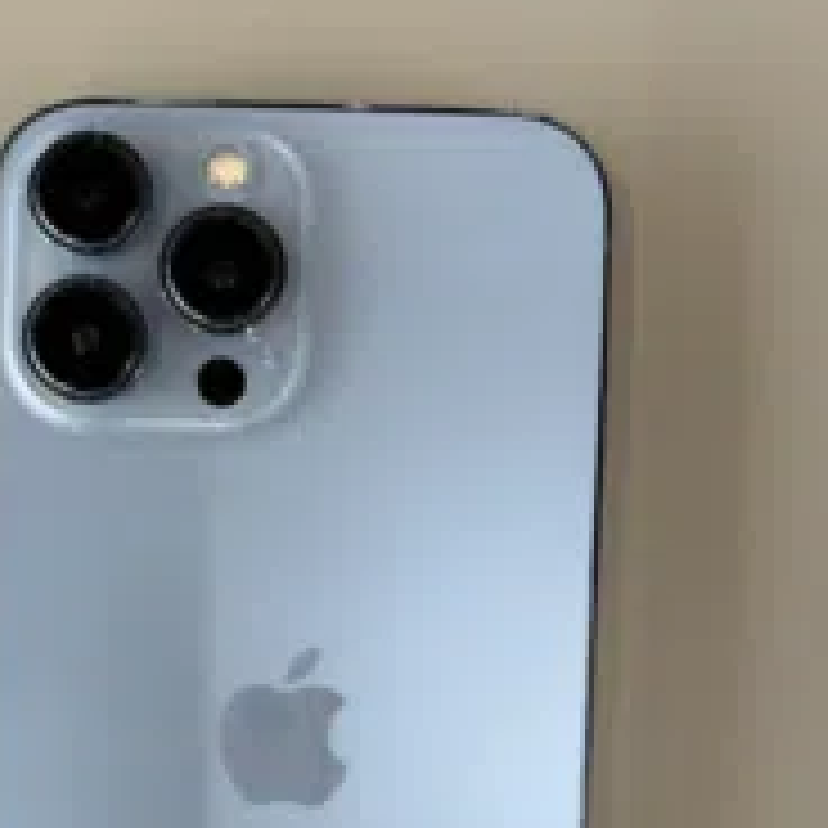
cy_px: 765
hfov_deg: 36.7
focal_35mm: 46
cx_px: 333
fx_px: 1245
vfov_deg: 34.5
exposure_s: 1/100
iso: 125
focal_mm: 6.76
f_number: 1.78
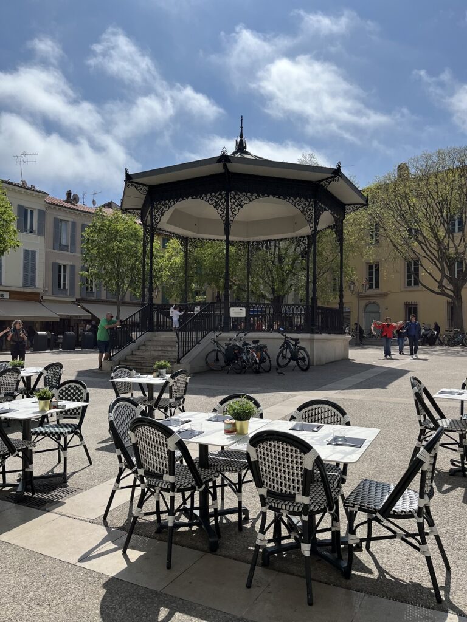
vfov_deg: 67.3
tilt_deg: +0.8
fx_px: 468
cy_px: 311
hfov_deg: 53.1
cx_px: 234
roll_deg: -0.1
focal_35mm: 26
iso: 50
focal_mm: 5.1
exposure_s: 1/6897
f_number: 1.6
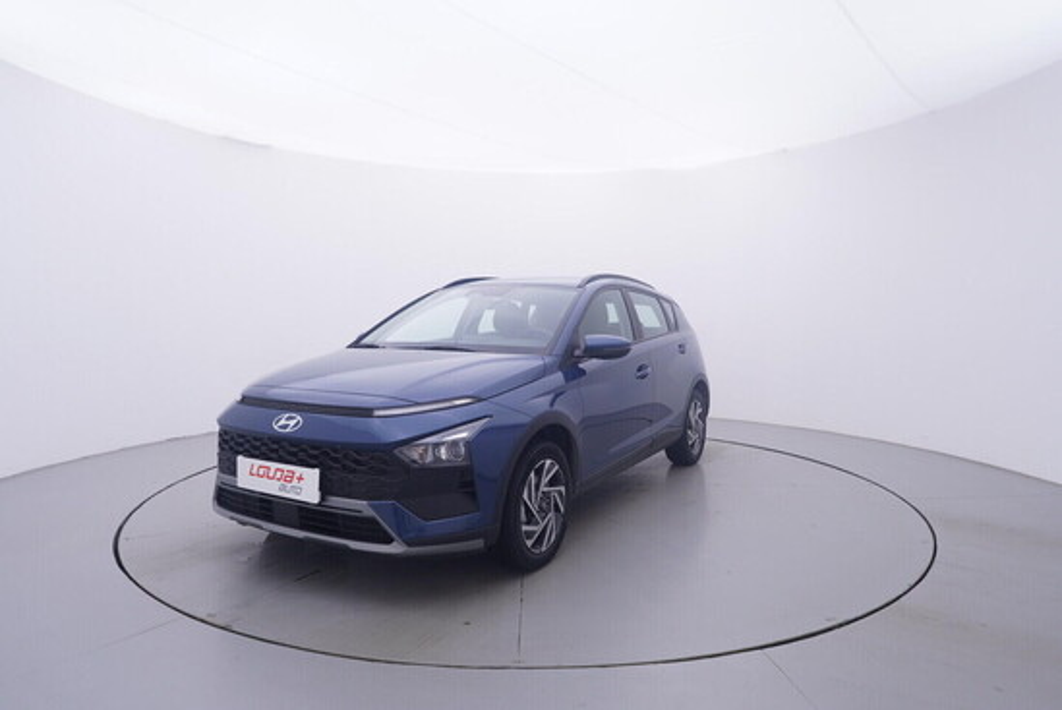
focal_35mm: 22
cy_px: 355
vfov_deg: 56.2
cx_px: 531
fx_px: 664
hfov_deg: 77.3
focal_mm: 15
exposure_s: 1/80
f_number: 5
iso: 200
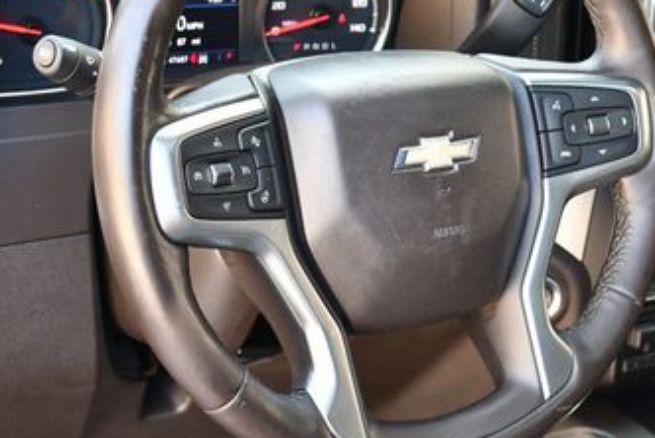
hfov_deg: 26.2
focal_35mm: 77
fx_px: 1402
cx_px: 436
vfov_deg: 17.7
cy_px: 174
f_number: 3.8
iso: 800
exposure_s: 1/125
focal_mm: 20
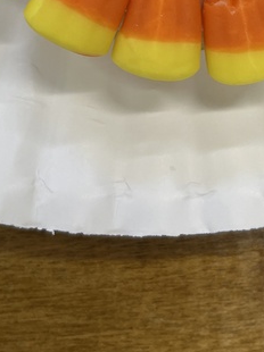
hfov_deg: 17.1
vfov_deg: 21.1
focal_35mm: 86
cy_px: -77
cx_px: 176
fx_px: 876
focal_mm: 5.1
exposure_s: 1/100
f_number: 1.6
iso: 40
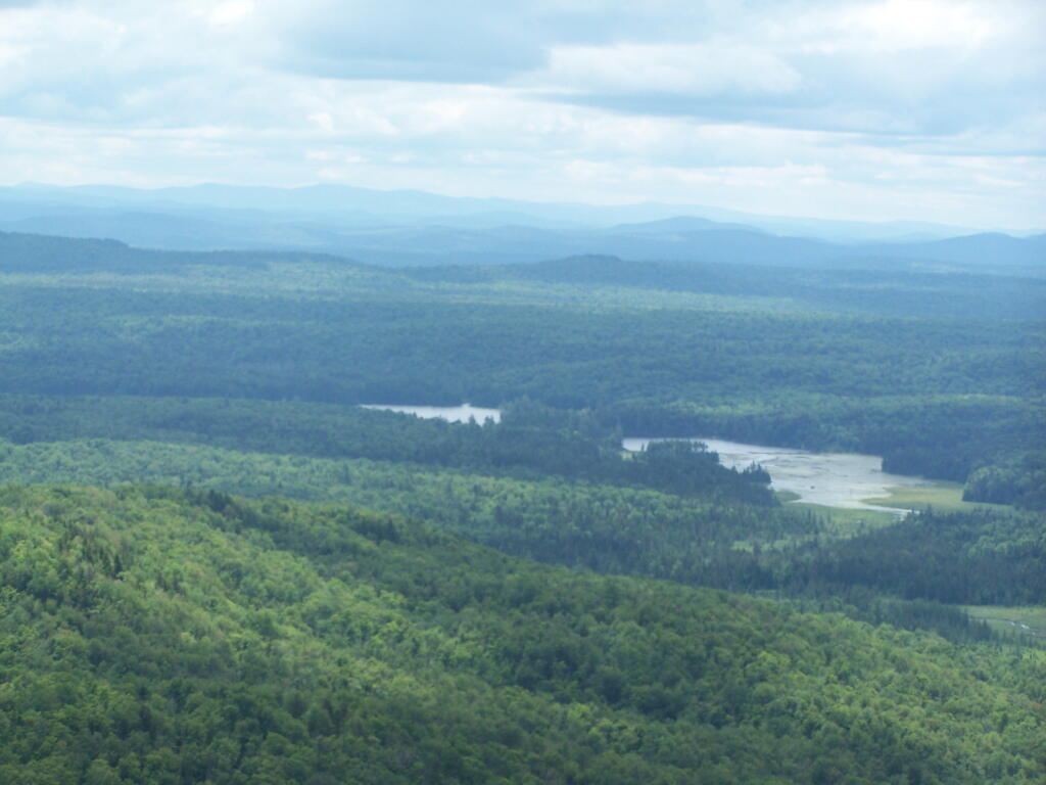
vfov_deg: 12.7
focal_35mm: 117
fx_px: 3535
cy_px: 392
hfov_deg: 16.8
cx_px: 523
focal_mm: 19.4
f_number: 3.2
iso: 80
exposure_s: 1/800
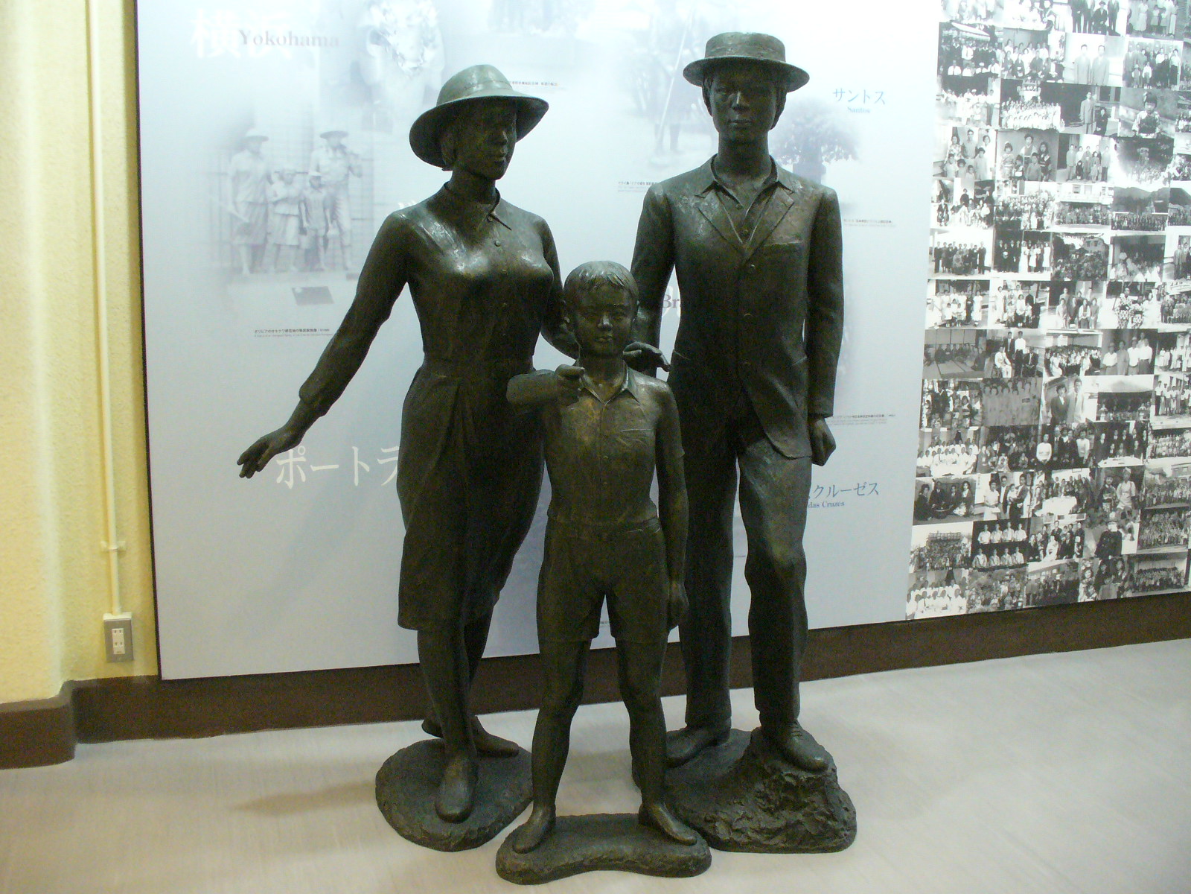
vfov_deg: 38.7
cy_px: 447
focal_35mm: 37
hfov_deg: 50.1
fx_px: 1273
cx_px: 596
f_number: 2.8
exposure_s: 1/30
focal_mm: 6.1
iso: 400
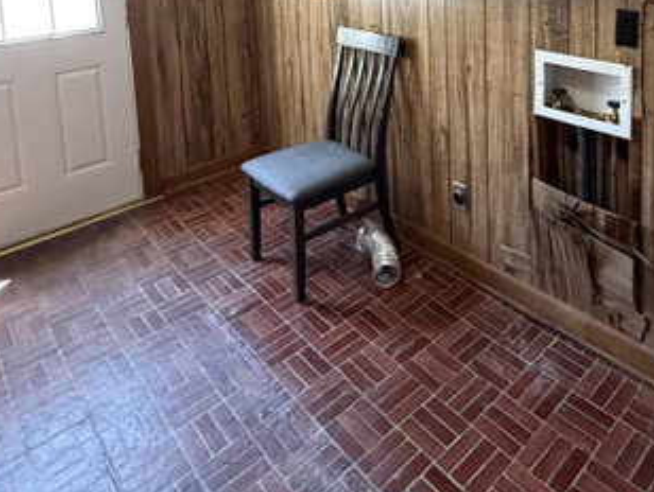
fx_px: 549
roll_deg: +0.8
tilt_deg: -7.0
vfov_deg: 41.4
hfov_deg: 59.9
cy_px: -11
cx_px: 445
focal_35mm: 29
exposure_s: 1/60
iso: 640
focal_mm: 2.22
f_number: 2.2
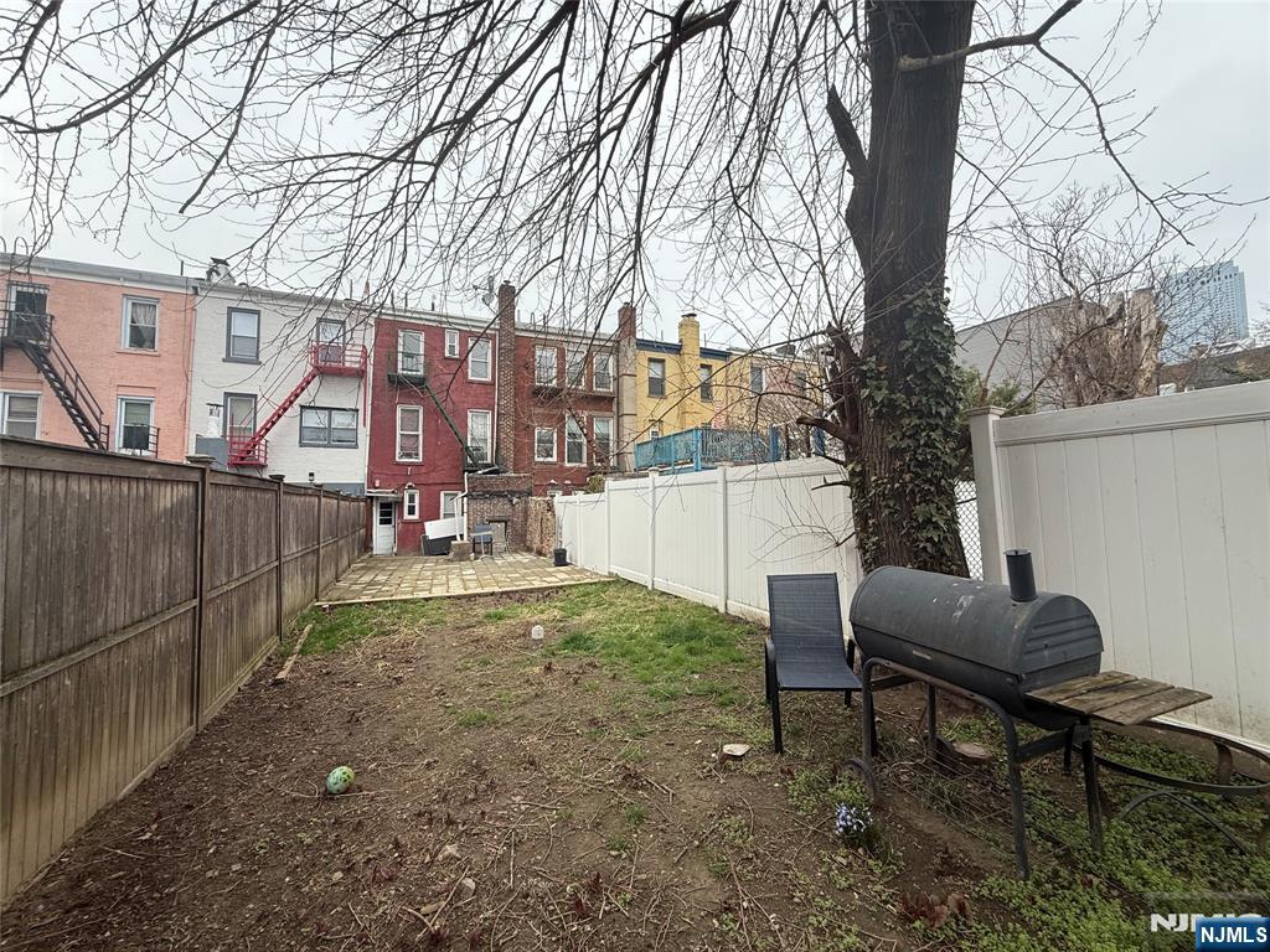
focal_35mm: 14
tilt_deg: +4.2
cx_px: 635
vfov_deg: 85.7
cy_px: 476
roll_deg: +1.2
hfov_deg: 102.1
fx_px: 514
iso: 64
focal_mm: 2.22
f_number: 2.2
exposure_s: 1/1087
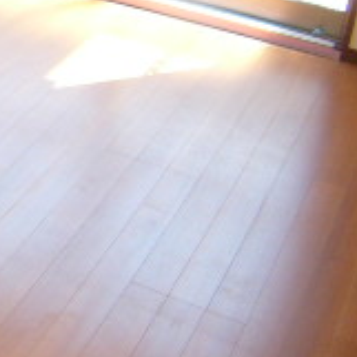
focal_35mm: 123
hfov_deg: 12.9
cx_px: -271
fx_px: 1435
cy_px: 75
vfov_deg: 14.1
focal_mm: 5.8
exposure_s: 1/80
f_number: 2.8
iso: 100
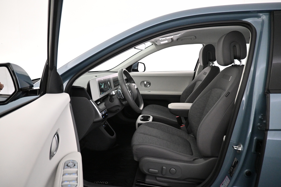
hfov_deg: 73.7
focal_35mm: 24
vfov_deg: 53.1
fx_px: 187
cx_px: 140
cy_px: 94
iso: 4000
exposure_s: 1/125
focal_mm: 16
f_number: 3.5
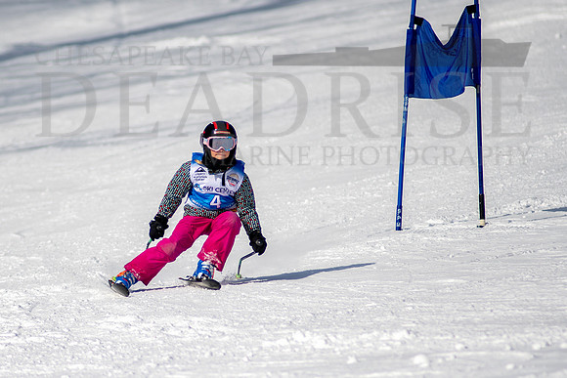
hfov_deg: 3.1
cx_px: 179
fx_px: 10462
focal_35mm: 664
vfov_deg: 2.1
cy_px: 246
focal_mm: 300
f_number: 2.8
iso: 100
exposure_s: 1/6400
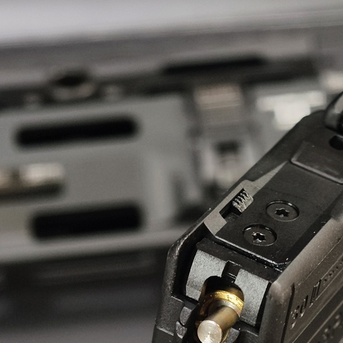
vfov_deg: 9.3
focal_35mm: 187
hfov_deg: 9.3
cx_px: 246
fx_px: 2096
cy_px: 277
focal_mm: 22.48
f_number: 2.67
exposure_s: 1/12
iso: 966
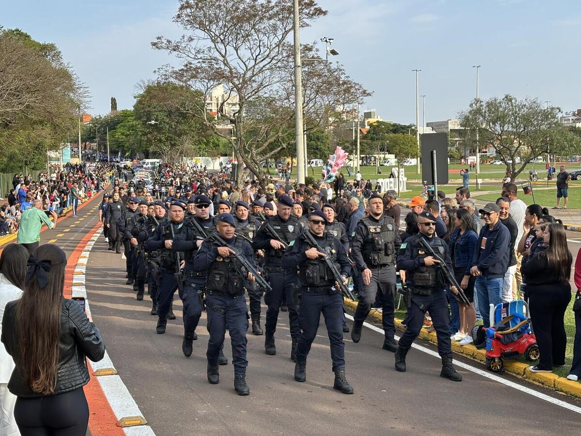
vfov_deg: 28.0
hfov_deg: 36.8
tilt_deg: -1.7
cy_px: 218
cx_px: 290
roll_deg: +1.5
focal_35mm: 52
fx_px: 873
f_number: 1.6
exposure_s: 1/736
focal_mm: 5.96
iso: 32
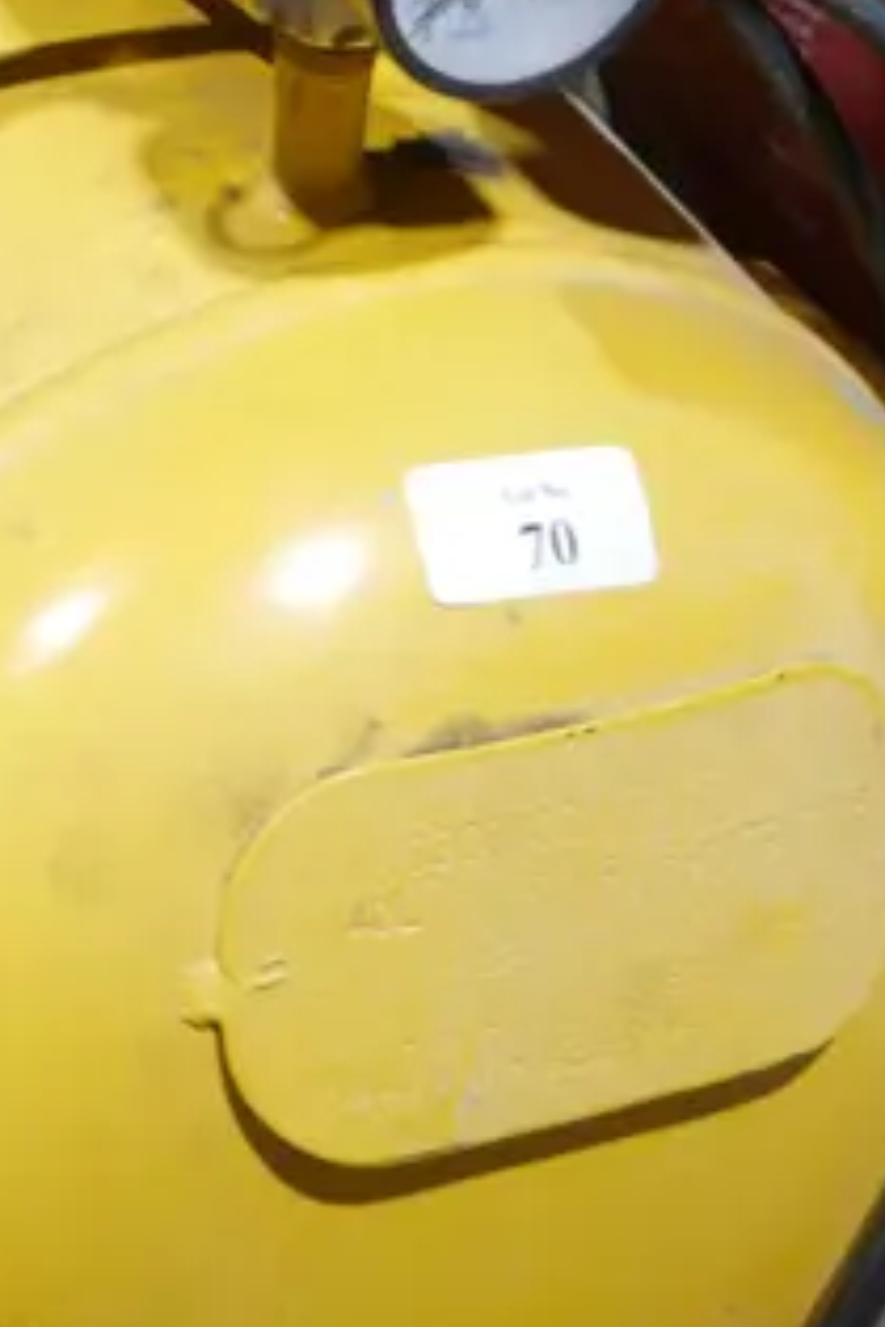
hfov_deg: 9.1
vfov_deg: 13.3
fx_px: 5494
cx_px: -158
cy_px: -430
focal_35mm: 149
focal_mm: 22
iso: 640
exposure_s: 1/60
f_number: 4.7
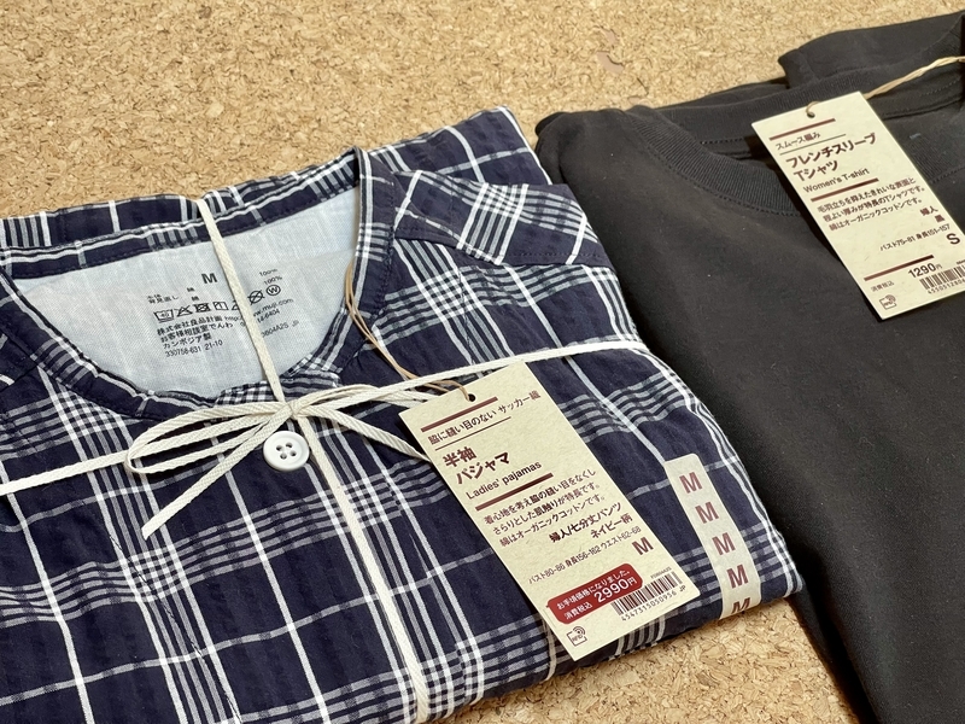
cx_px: 482
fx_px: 1784
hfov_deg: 30.3
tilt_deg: -51.3
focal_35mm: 64
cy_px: 362
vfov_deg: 22.9
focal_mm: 7.5
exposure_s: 1/99
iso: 125
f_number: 2.2
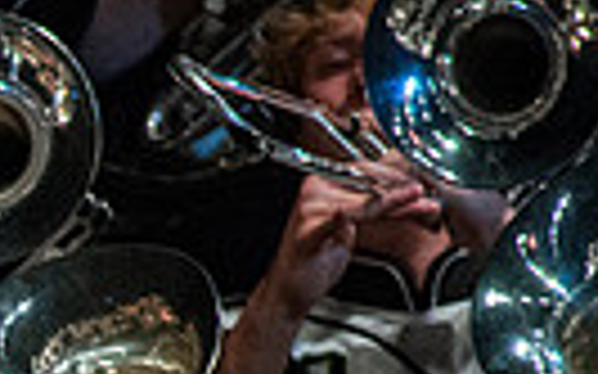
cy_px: 748
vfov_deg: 0.5
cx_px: -544
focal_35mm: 2672
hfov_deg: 0.8
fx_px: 43528
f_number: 5.6
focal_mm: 600
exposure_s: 1/400
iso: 5000
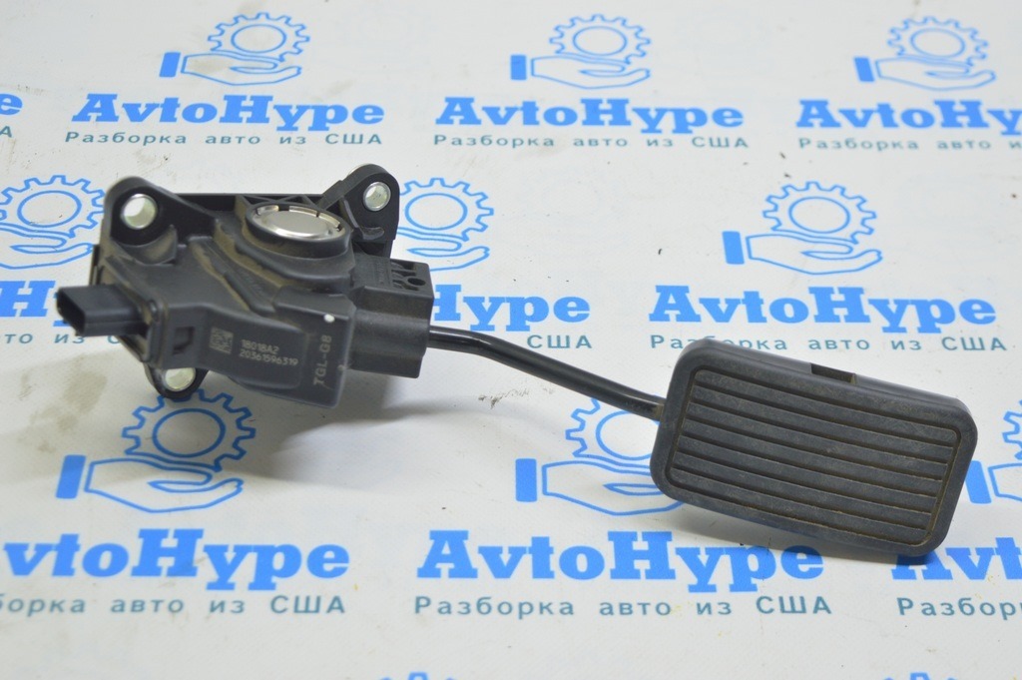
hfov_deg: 29.9
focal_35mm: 68
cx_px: 511
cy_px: 340
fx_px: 1915
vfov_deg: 20.1
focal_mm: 45
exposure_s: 1/20
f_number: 5.6
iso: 400
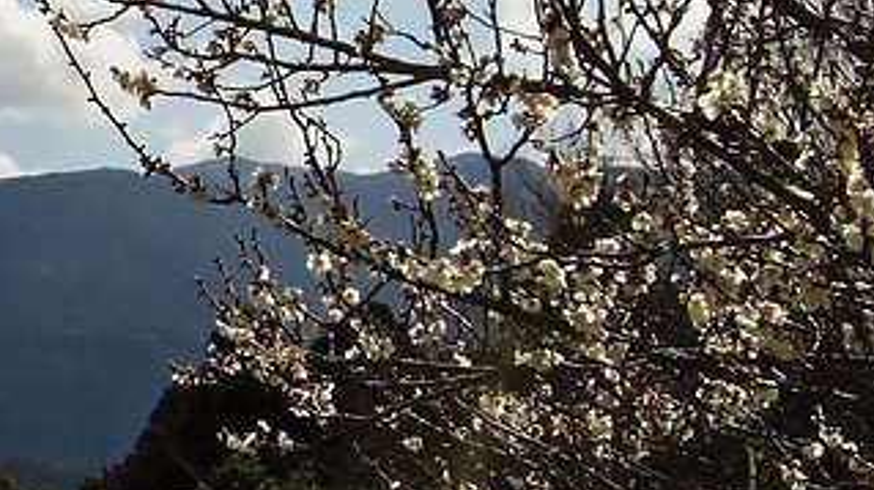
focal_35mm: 133
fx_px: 3080
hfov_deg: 15.3
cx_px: -288
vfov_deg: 9.1
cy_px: 129
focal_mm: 6.3
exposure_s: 1/800
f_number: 4.6
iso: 64
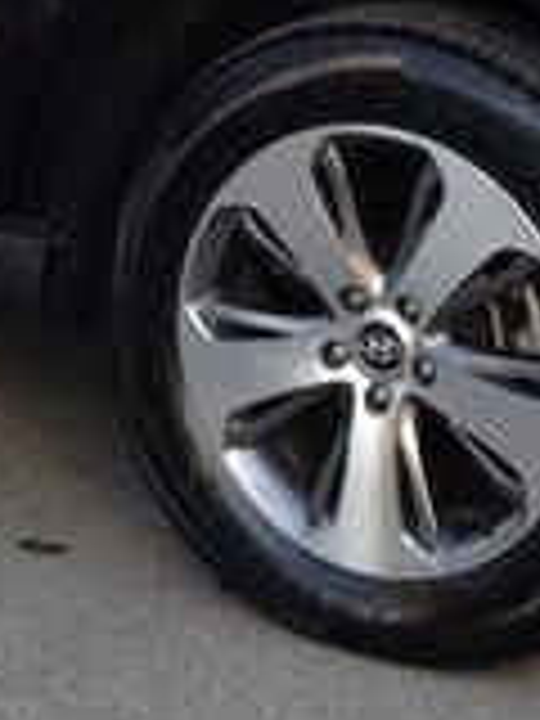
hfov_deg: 10.3
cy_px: -304
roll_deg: -0.9
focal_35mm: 144
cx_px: 86
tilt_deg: -1.4
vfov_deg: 13.1
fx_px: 2995
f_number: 2.4
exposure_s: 1/136
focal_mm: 4.28
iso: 50
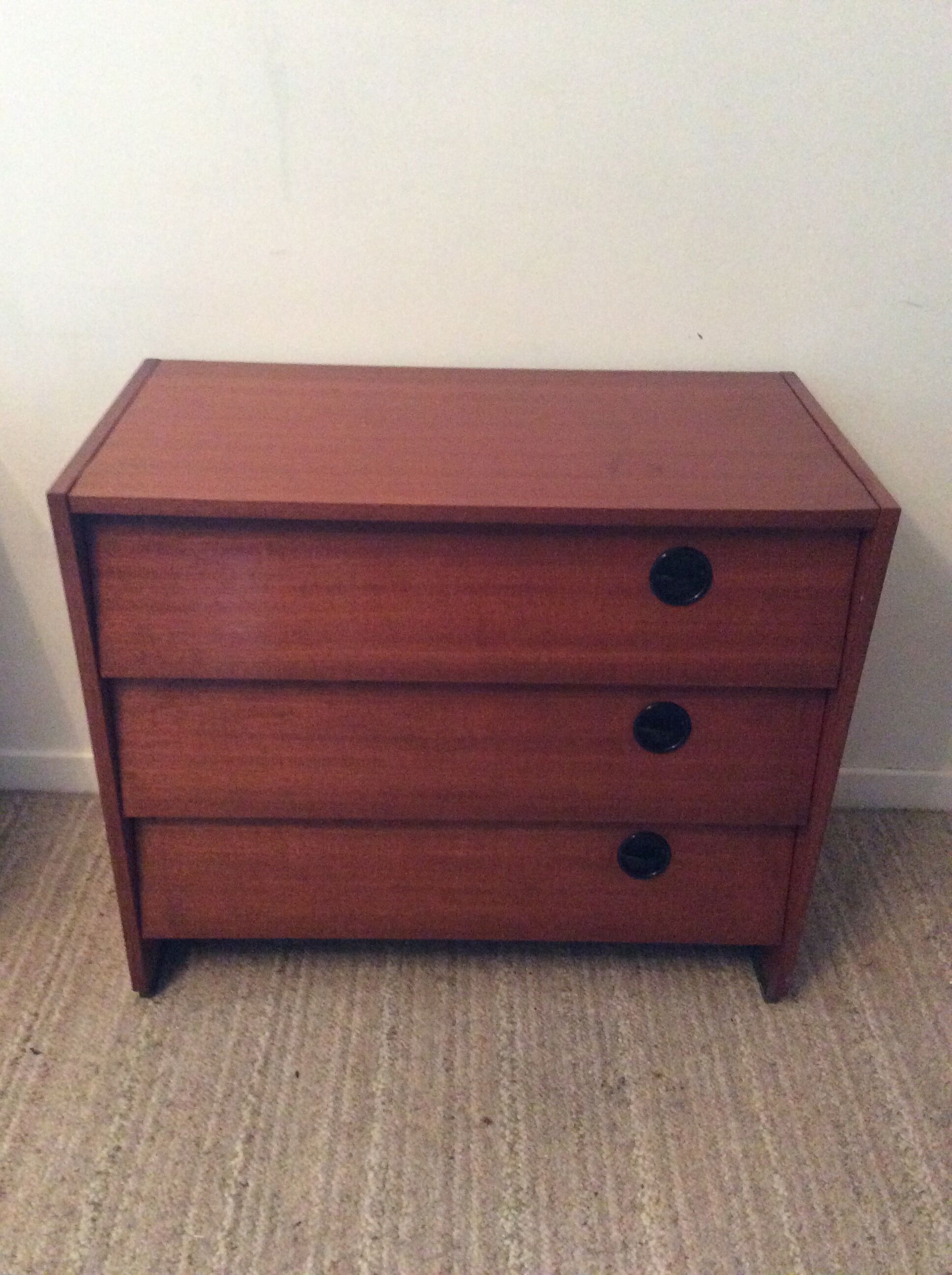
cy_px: 638
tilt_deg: -30.8
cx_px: 476
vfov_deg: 56.9
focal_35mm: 32
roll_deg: -1.1
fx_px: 1177
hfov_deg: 44.1
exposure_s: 1/17
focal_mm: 3.3
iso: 400
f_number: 2.4
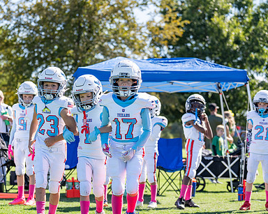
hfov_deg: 15.9
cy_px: 152
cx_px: 91
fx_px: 959
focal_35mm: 121
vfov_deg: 12.7
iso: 250
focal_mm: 72
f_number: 2.8
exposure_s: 1/2000
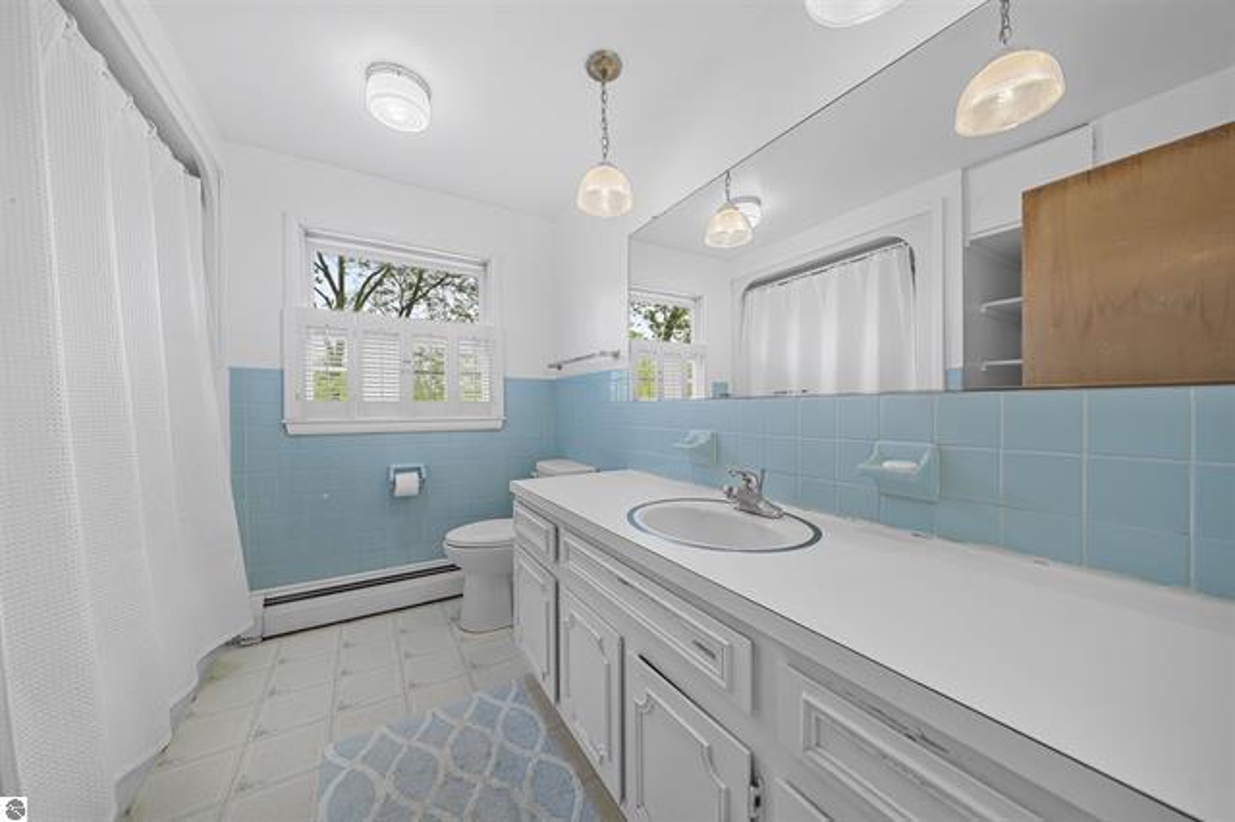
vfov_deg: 89.9
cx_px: 618
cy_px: 411
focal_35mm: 12
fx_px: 411
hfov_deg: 112.6
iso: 500
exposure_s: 1/60
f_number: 5.6
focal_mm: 12
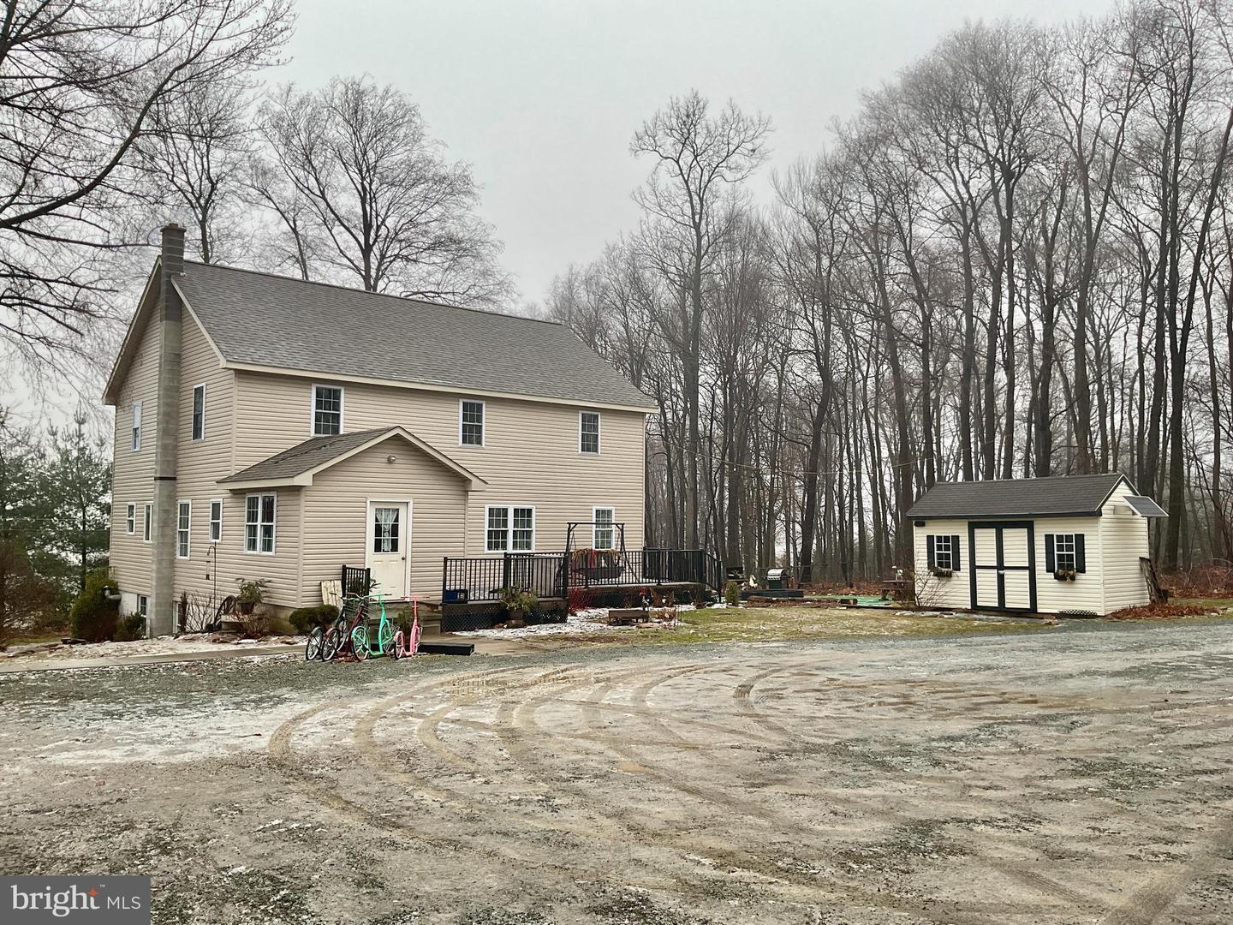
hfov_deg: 61.7
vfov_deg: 48.2
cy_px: 462
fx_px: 1033
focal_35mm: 29
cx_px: 616
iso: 20
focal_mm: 3
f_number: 1.8
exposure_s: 1/120
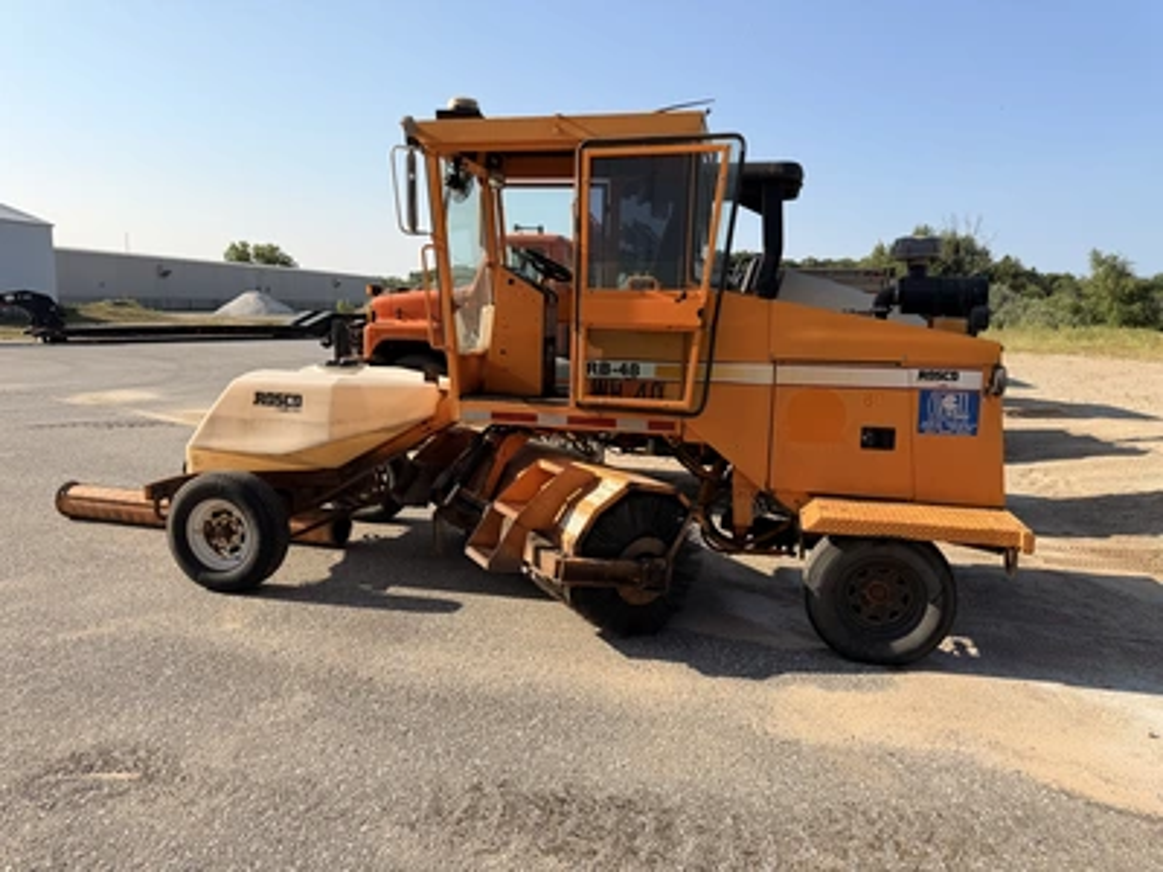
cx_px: 582
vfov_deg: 56.8
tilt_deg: -7.8
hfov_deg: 71.6
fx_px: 806
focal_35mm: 24
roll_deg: -2.5
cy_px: 436
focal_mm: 6.76
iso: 80
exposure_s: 1/3759
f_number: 1.78
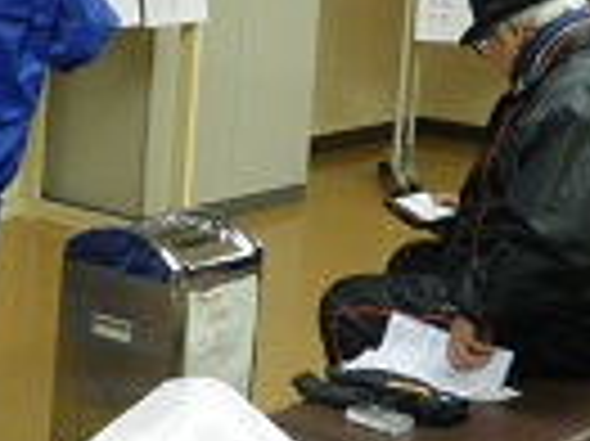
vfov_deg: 12.5
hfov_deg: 17.0
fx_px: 1924
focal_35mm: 113
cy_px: -189
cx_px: -32
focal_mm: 6.3
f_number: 3.5
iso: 640
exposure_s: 1/50
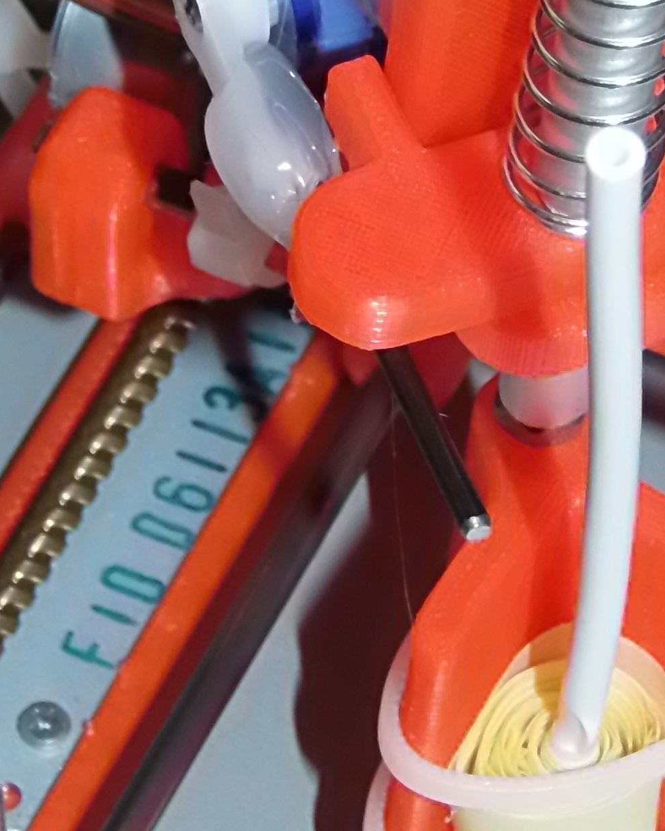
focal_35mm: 249
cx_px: 425
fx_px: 6124
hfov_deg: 6.2
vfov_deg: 7.8
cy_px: 258
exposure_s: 1/30
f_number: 4.2
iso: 200
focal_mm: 13
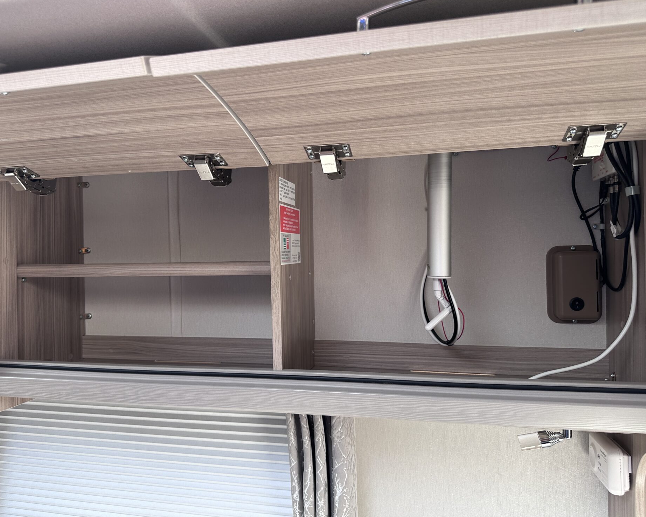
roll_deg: +0.5
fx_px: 497
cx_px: 303
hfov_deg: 66.0
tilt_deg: +3.0
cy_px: 255
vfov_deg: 54.9
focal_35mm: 26
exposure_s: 1/161
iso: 80
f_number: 1.78
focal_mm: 6.86
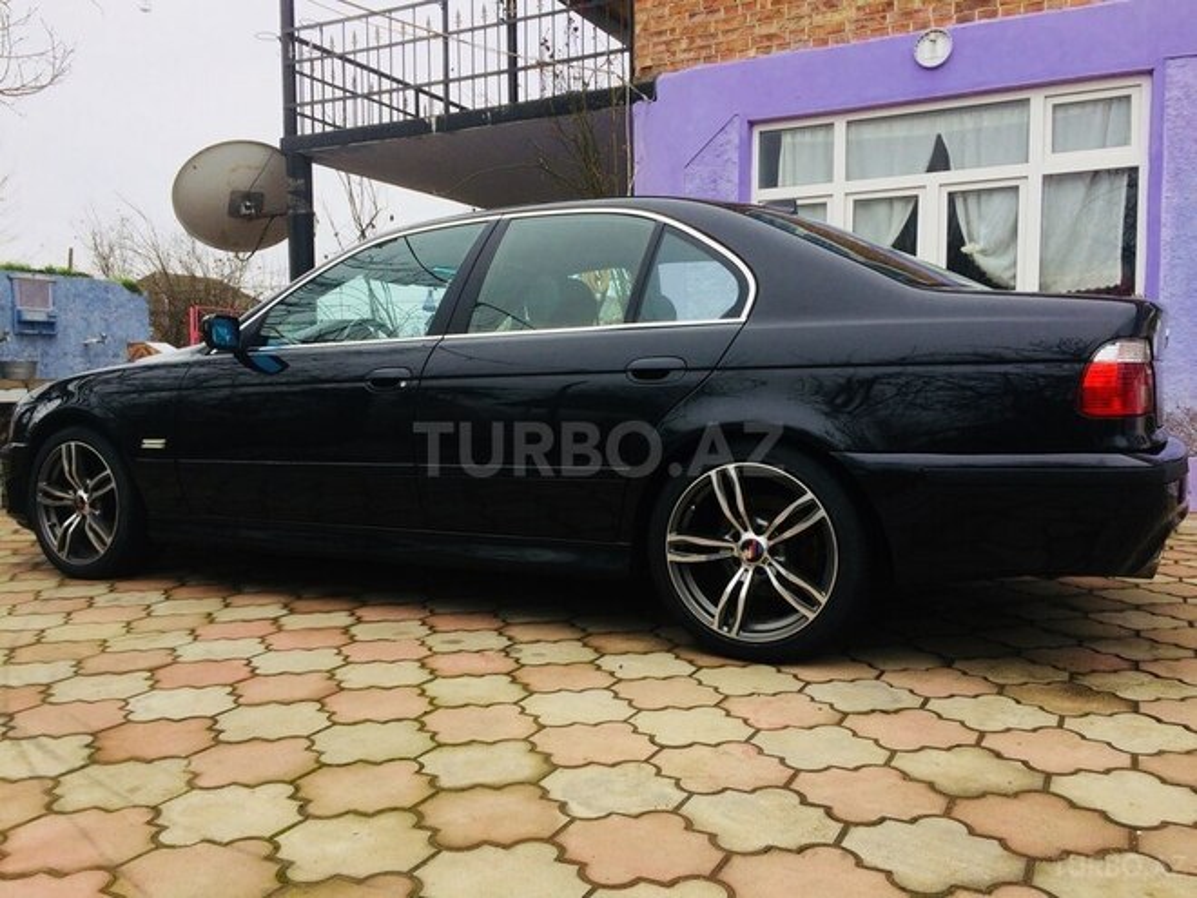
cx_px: 598
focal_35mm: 29
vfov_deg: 48.2
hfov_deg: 61.7
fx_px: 1003
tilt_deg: -7.2
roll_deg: -0.2
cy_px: 449
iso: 32
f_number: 2.2
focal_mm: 4.15
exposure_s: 1/419
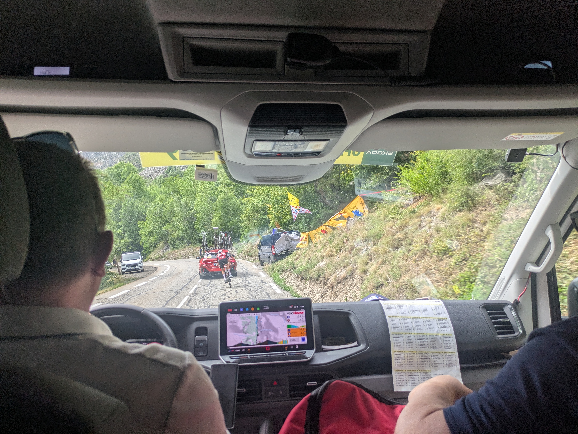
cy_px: 217
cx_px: 289
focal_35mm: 25
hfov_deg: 69.4
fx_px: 418
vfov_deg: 54.9
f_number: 1.89
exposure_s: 1/416
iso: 40
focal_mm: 5.43
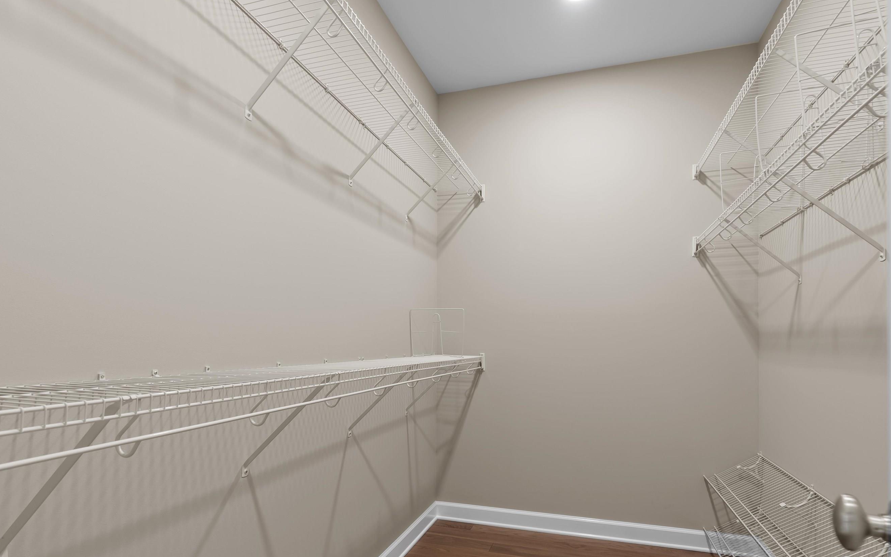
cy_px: 337
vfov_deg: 61.6
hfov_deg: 88.0
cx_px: 446
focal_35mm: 19
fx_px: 461
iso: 200
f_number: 8
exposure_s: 1/2
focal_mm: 16
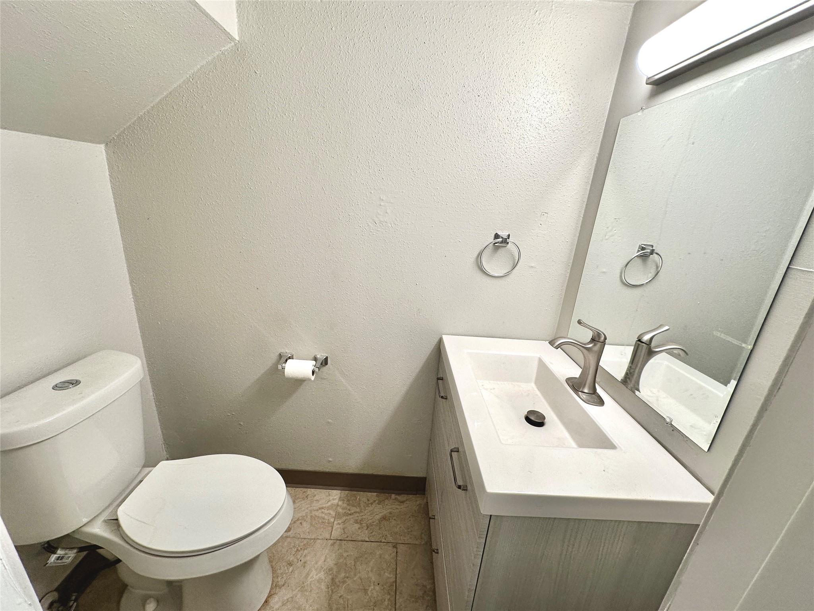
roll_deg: -4.0
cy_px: 306
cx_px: 407
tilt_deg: -18.8
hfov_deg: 102.1
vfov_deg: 85.7
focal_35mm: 14
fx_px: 329
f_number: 2.2
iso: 125
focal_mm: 2.22
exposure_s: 1/120
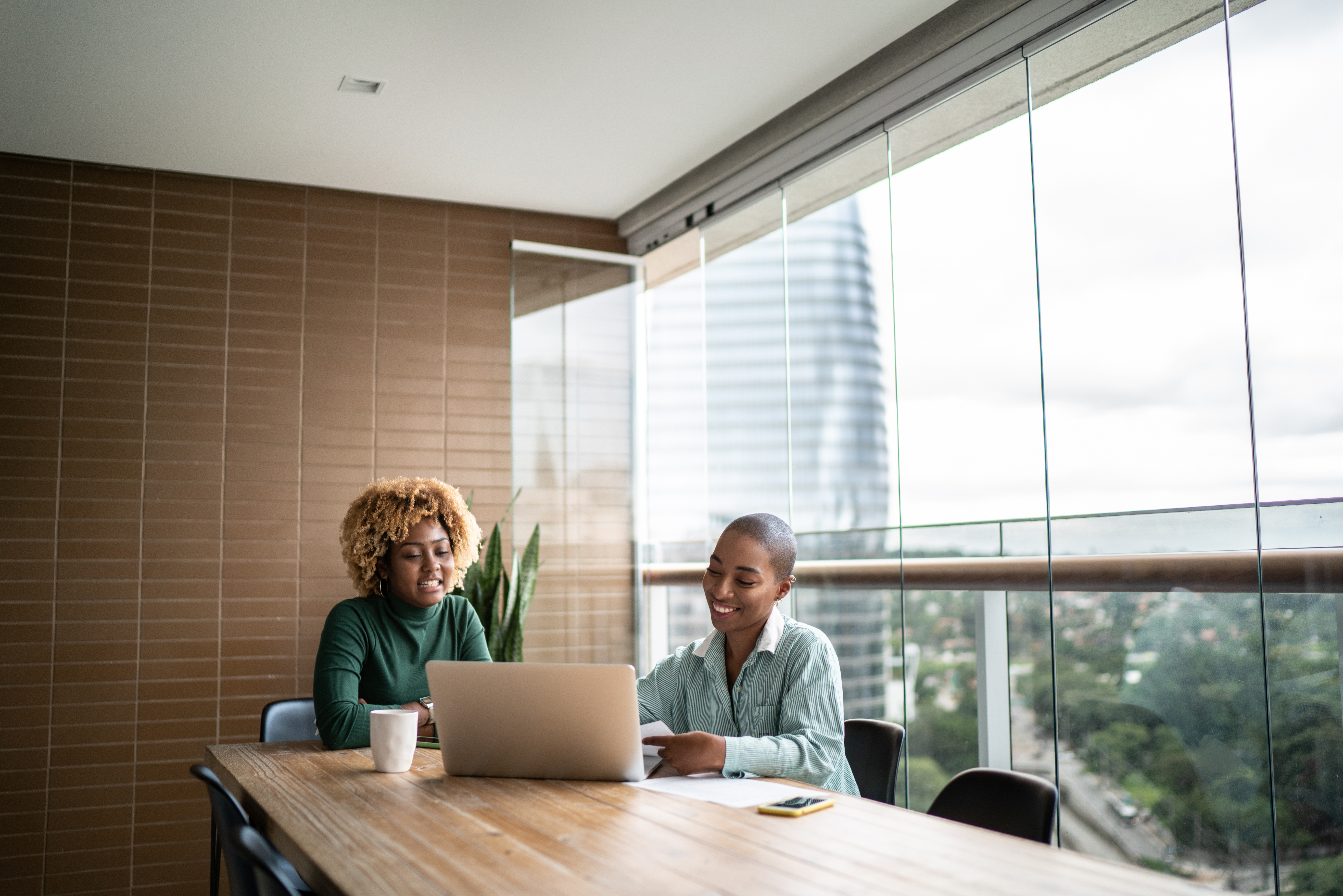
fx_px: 1306
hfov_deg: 54.4
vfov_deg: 37.9
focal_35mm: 35
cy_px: 448
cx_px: 672
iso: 64
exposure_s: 1/160
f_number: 1.4
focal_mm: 35
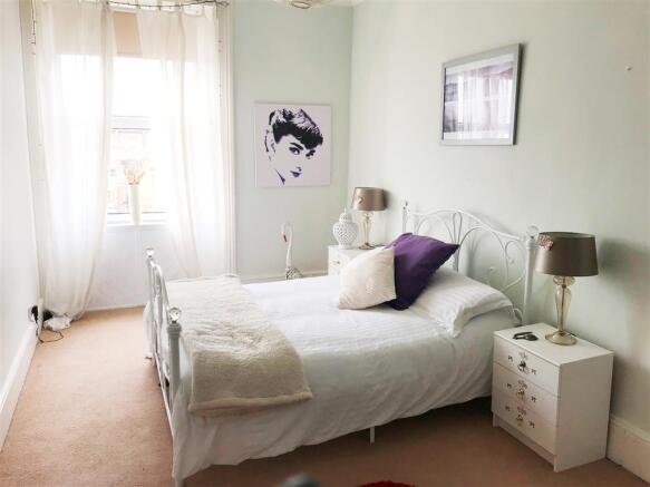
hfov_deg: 63.5
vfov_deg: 49.7
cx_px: 325
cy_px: 244
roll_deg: -1.1
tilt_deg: -10.4
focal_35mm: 28
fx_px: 526
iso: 32
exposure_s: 1/100
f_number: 1.8
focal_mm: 3.99
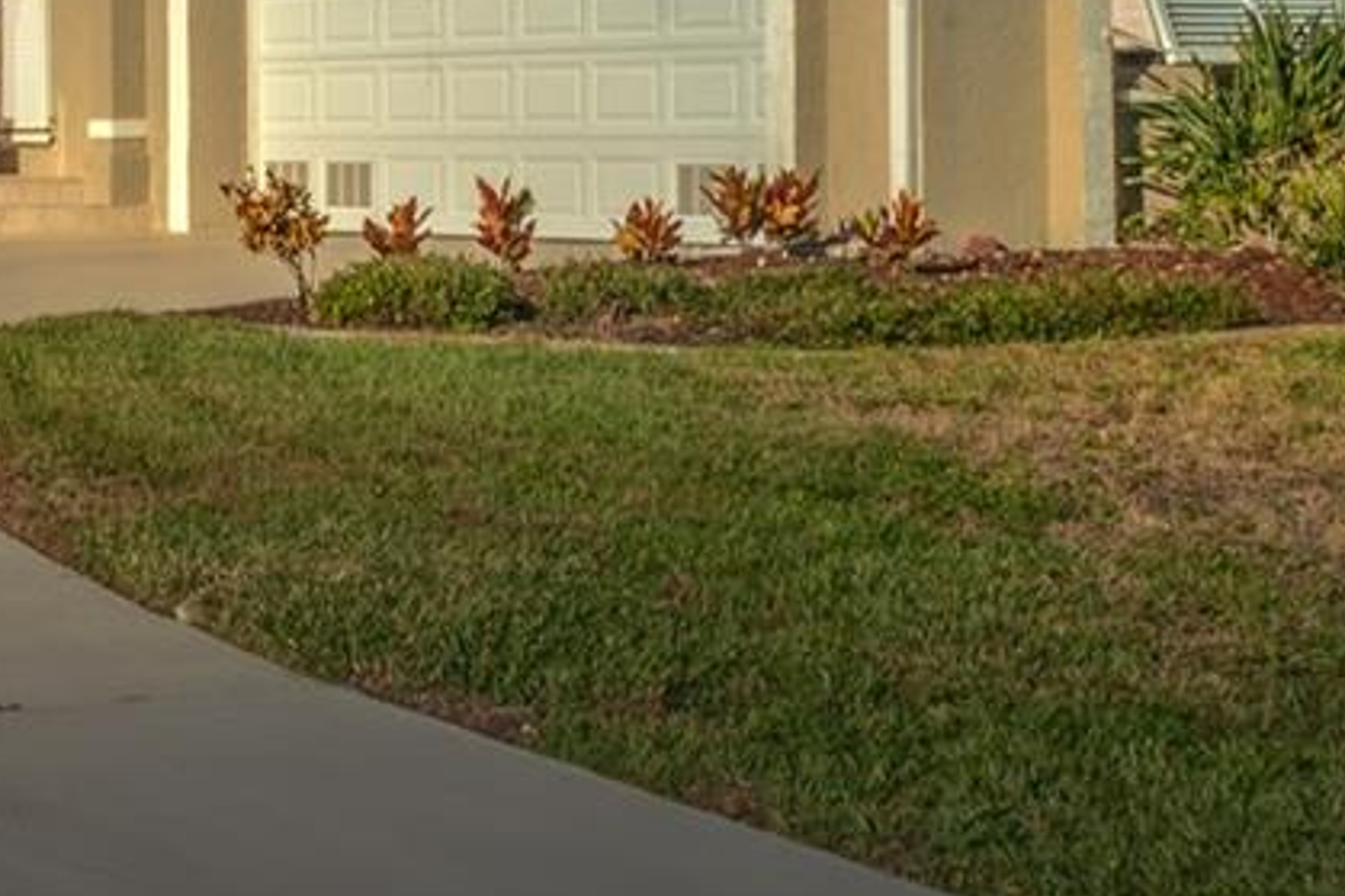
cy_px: 128
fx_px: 3846
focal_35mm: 103
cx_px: -225
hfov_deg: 18.9
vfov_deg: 13.2
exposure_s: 1/60
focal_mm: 18
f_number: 22
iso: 100
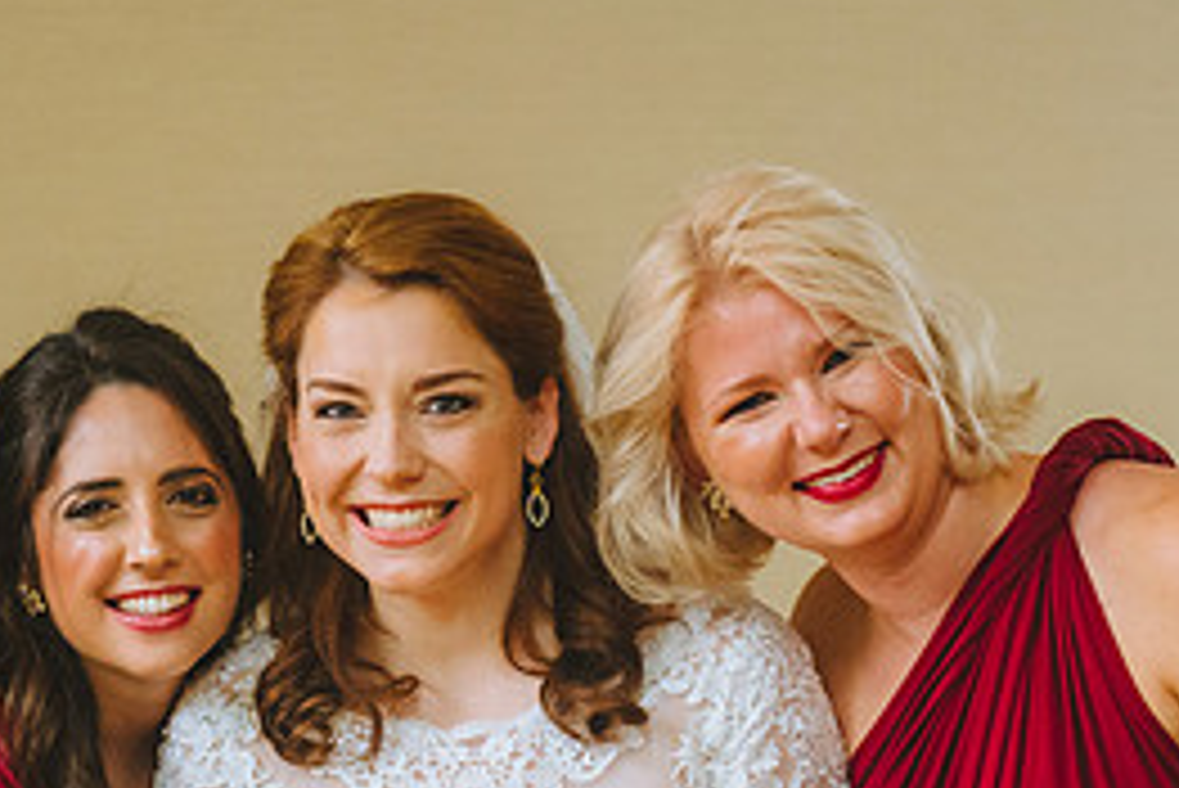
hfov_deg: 13.2
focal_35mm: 155
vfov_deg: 8.8
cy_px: 808
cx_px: 414
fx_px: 5079
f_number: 3.5
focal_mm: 70
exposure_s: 1/80
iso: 1250
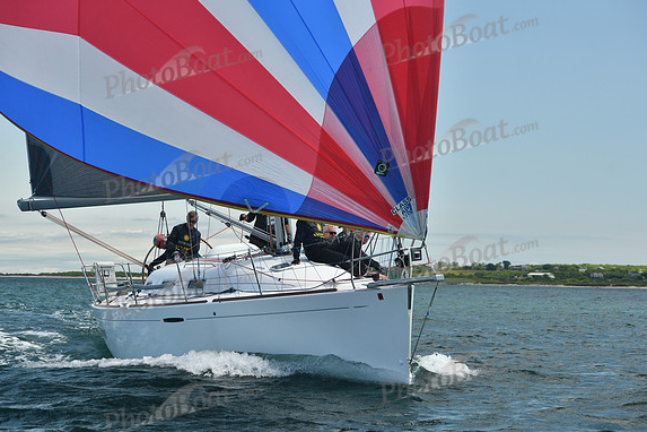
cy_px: 217
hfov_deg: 23.6
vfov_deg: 15.9
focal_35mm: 86
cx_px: 322
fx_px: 1545
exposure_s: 1/640
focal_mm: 85
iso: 320
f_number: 5.6
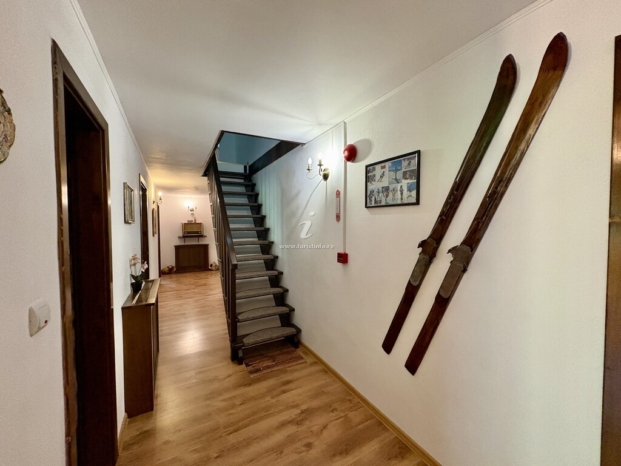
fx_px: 251
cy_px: 233
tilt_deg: -2.0
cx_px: 310
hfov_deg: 102.1
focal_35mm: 14
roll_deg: +0.0
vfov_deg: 85.7
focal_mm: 2.22
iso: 800
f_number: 2.2
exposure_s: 1/50
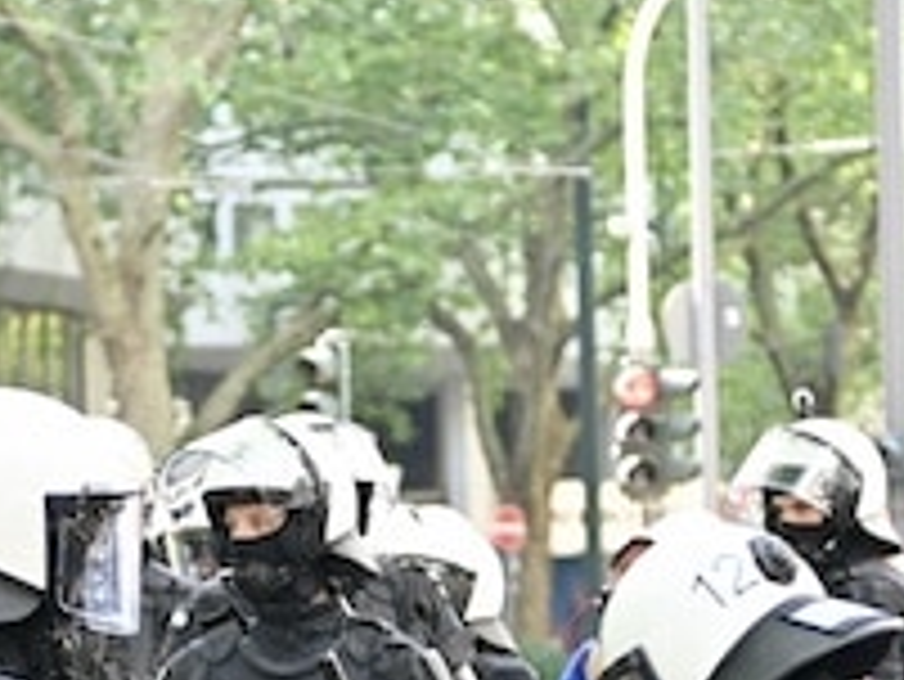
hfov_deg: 7.2
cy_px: 1110
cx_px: 243
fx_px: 7160
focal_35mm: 274
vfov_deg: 5.4
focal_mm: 56
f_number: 2.8
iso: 200
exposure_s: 1/160
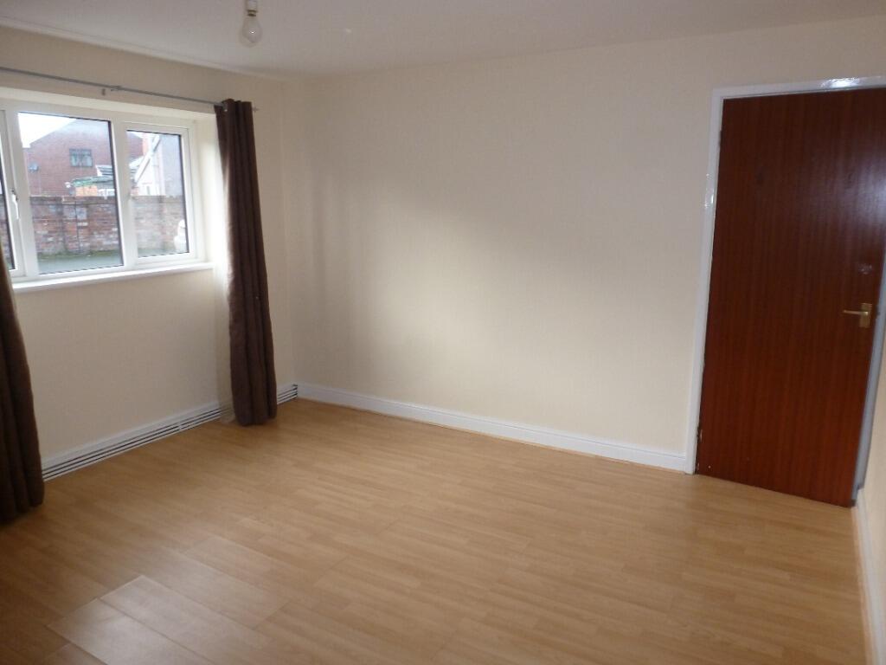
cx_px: 443
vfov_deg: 56.8
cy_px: 332
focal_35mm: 24
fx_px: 614
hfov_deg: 71.6
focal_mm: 4.3
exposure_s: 1/60
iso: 200
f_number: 3.3
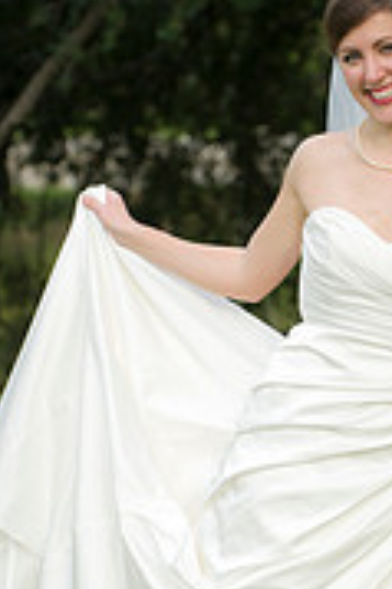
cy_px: 398
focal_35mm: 314
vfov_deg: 6.6
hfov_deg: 4.4
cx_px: 380
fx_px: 5138
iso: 320
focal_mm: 125
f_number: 4.5
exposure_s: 1/250
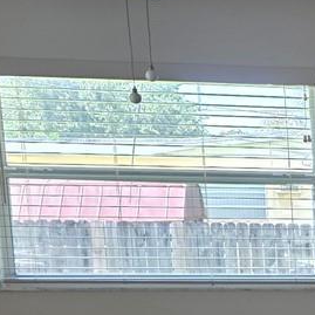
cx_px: 723
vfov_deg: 13.7
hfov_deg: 12.0
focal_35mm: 121
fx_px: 1246
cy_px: 448
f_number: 1.7
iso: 64
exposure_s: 1/120
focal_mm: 6.3
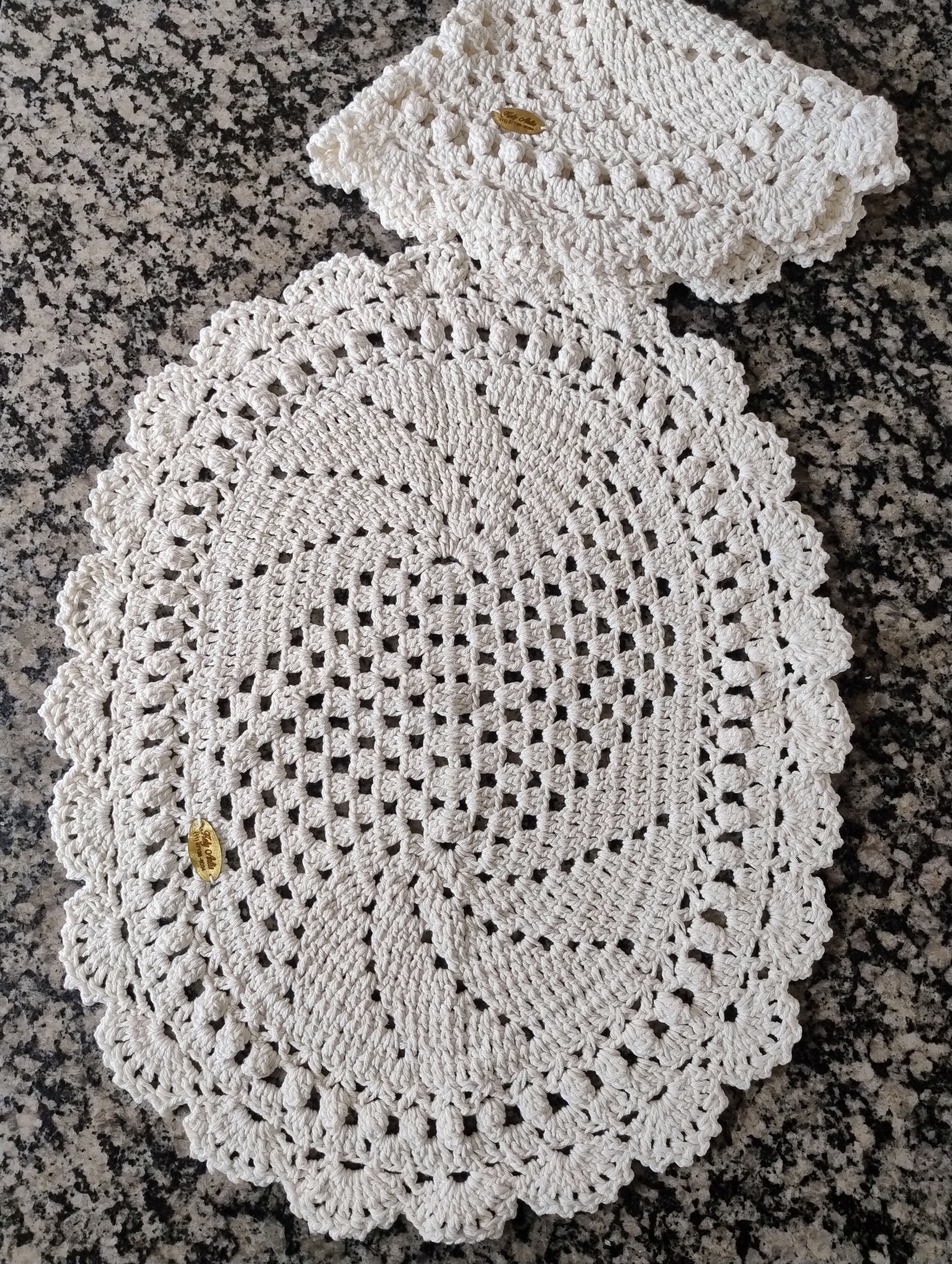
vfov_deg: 71.5
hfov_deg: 56.9
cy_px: 632
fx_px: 878
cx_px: 476
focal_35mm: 24
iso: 538
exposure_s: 1/60
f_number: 1.8
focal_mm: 5.56
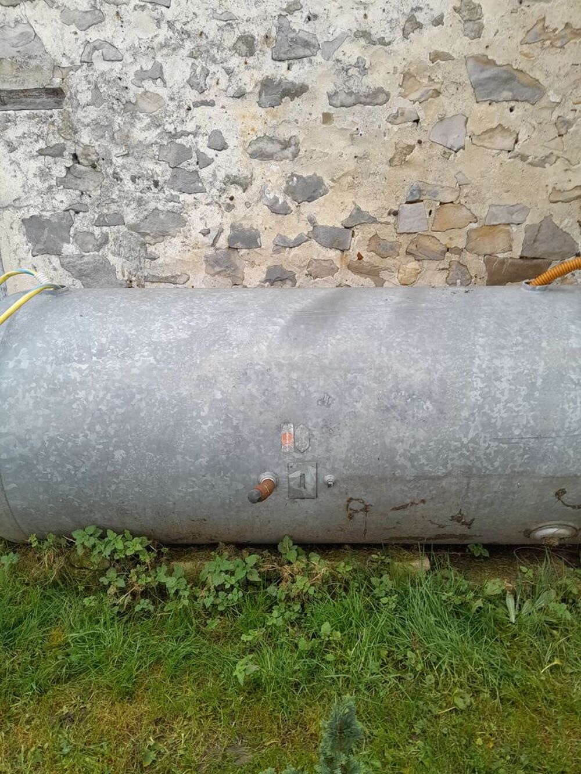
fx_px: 582
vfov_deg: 67.3
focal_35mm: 26
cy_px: 387
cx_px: 290
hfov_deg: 53.1
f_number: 1.8
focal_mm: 3.98
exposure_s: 1/50
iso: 50
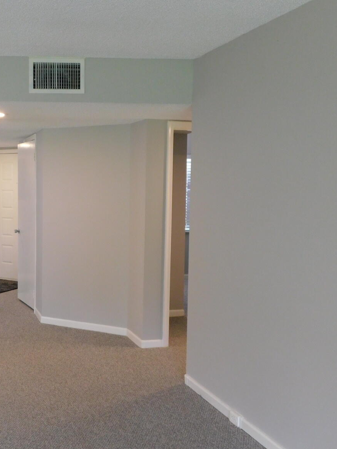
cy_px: 227
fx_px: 532
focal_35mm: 41
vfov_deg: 45.8
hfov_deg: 34.2
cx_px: 74
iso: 250
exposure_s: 1/30
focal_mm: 5.3
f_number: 3.2
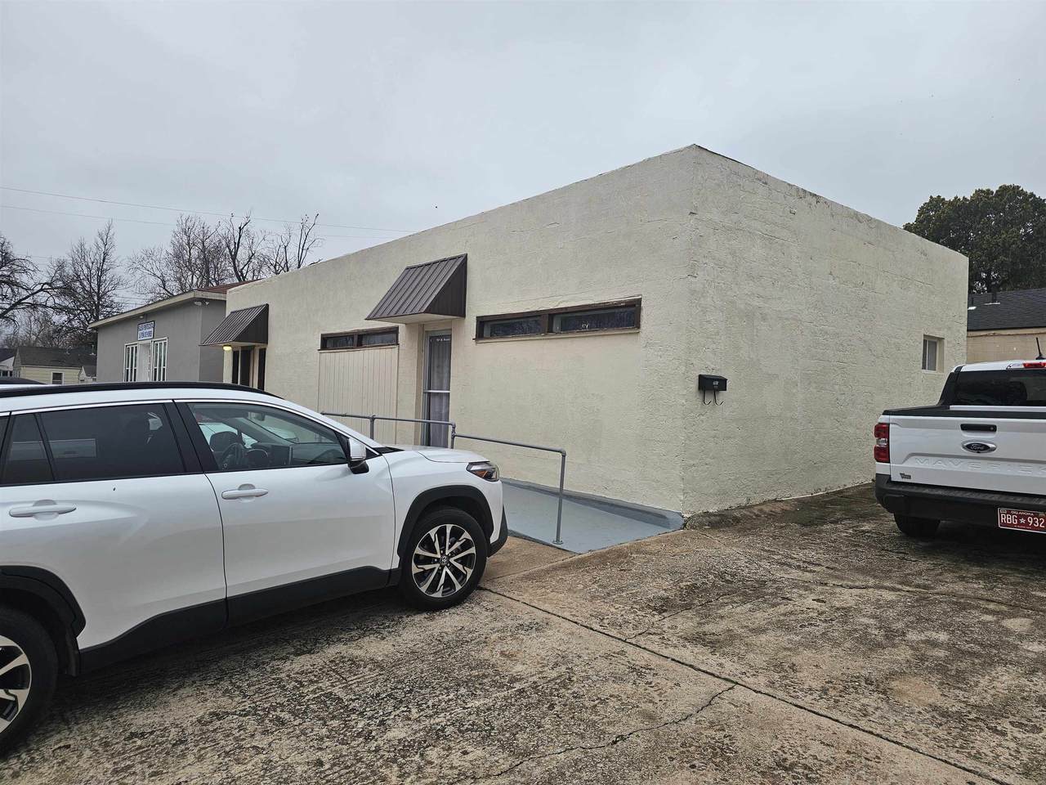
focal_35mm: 23
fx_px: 695
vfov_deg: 58.9
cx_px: 523
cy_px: 392
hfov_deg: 73.9
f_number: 1.7
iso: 10
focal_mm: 6.3
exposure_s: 1/361
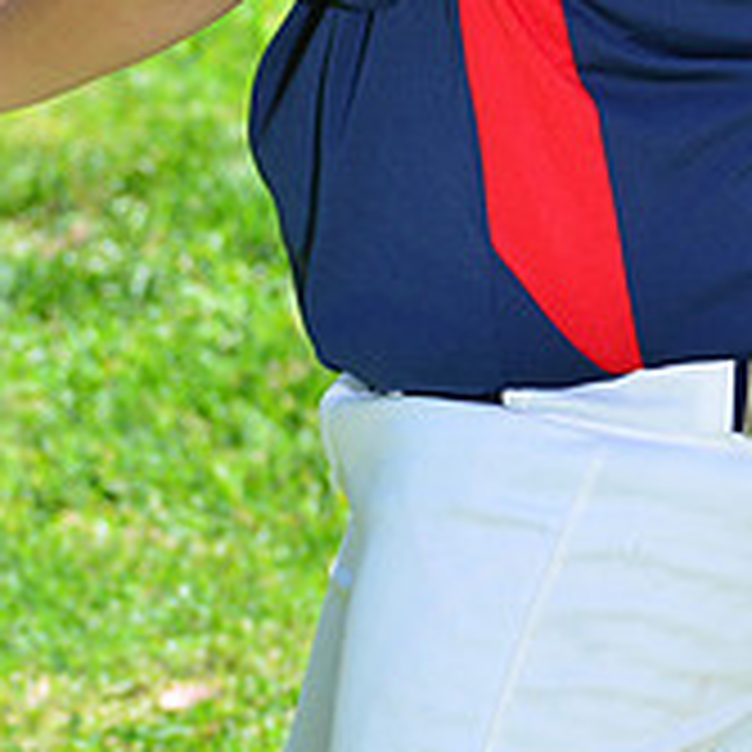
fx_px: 8406
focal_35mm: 342
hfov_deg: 5.1
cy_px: -252
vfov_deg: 5.1
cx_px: 543
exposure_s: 1/200
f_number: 8
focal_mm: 116
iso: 200
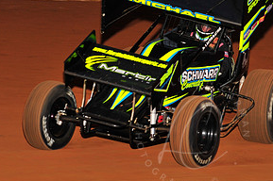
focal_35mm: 241
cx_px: 192
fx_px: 1825
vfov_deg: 5.7
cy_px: 45
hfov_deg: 8.5
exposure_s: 1/320
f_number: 5.6
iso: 800
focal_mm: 120
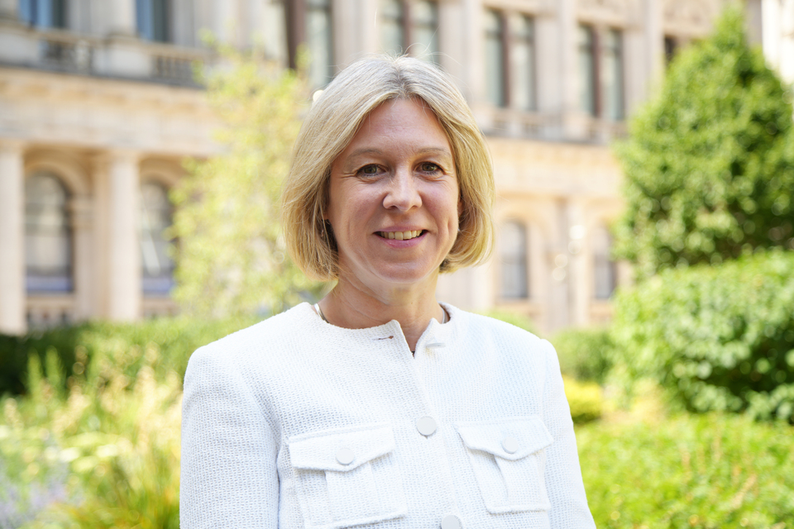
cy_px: 264
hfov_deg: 31.0
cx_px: 397
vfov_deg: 20.9
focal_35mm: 65
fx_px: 1433
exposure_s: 1/160
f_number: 4
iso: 100
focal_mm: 65
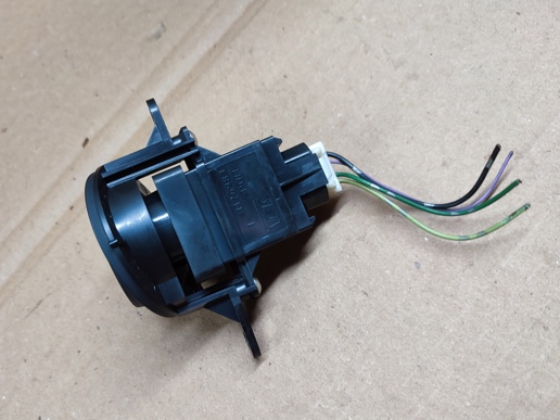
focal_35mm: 31
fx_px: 502
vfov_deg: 45.2
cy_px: 255
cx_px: 246
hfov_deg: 58.2
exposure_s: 1/30
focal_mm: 6.04
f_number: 1.9
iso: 235
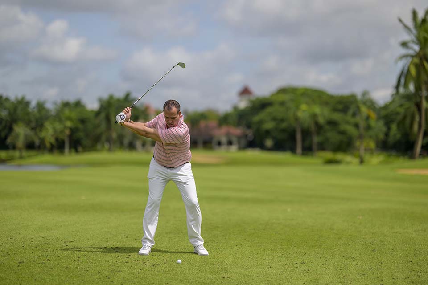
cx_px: 214
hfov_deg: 23.9
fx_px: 1010
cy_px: 142
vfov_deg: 16.1
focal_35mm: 85
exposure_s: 1/20000
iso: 100
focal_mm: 85
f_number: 1.2
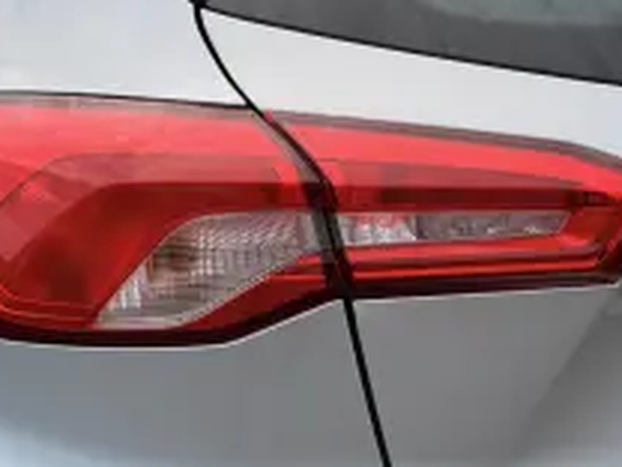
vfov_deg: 17.8
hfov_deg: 23.6
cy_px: 213
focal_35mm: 83
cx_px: 308
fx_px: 1491
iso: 64
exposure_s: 1/5208
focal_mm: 6.76
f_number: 1.78
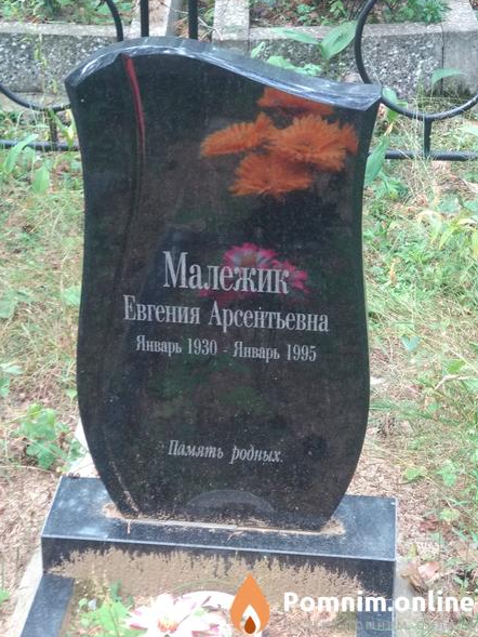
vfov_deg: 36.2
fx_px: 975
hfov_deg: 27.5
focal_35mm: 53
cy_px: 315
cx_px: 236
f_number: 2.6
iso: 320
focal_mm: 5.99
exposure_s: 1/60
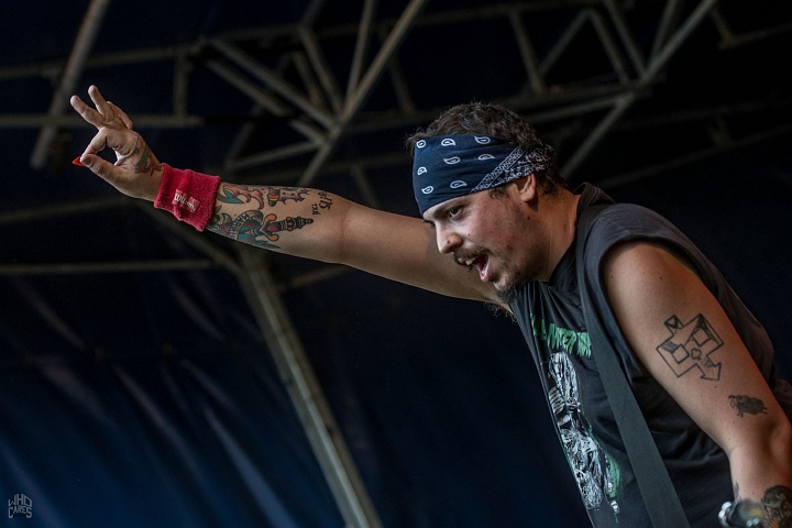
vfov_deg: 12.2
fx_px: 2475
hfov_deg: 18.2
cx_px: 396
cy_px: 264
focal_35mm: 112
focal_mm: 75
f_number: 2.8
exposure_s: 1/160
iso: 640
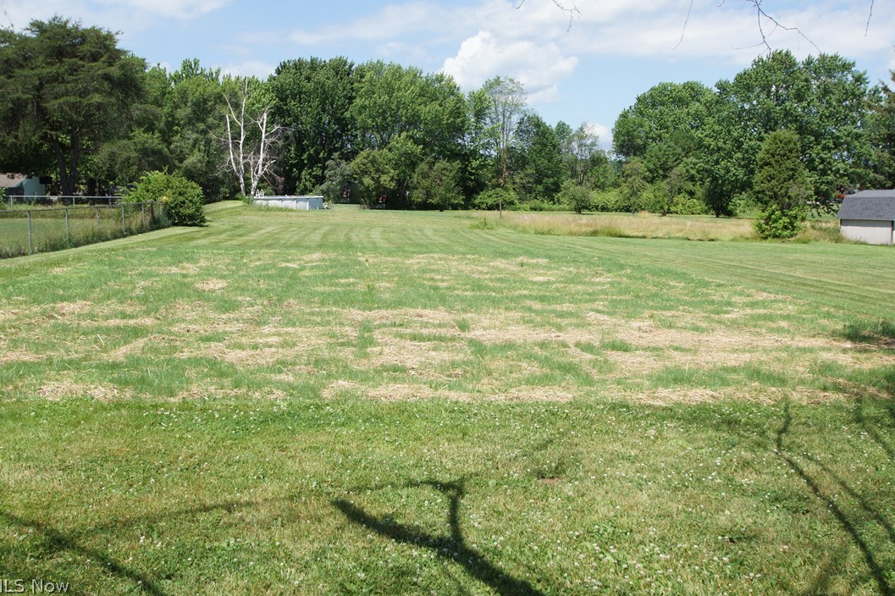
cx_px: 444
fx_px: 920
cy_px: 293
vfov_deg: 35.9
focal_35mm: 37
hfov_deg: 51.9
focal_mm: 24
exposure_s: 1/200
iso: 100
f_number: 8
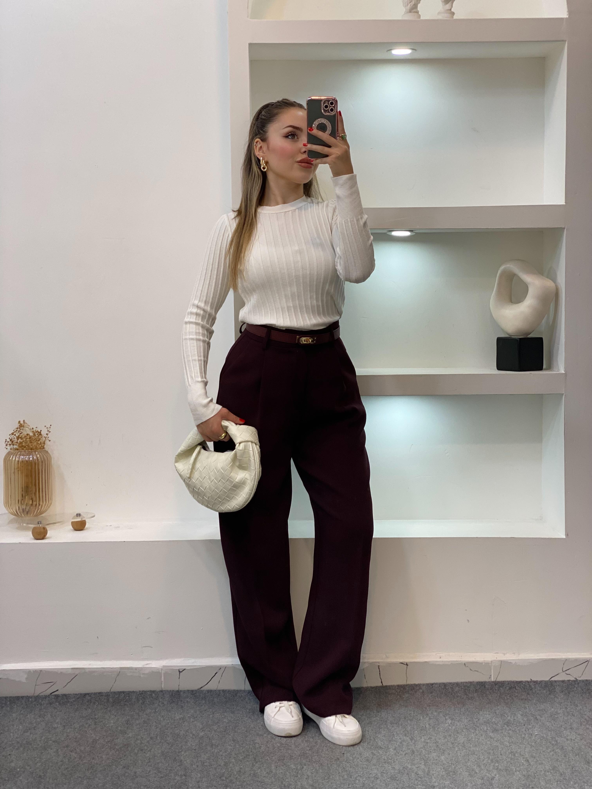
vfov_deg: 36.8
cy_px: 394
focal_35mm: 52
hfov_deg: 28.0
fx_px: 1186
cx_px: 296
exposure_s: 1/100
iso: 80
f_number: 2
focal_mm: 6
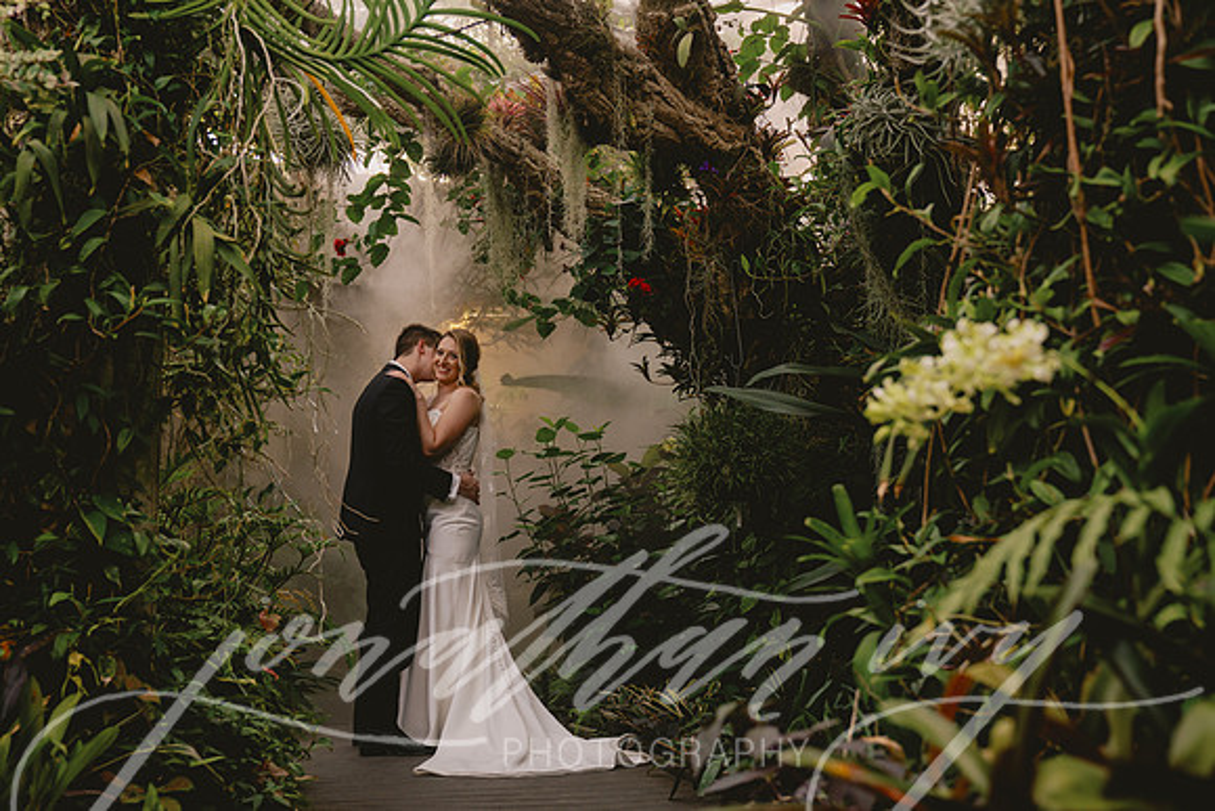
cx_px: 592
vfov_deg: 29.2
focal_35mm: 46
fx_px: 1555
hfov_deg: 42.7
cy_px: 405
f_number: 3.2
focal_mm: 44
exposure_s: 1/100
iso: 400
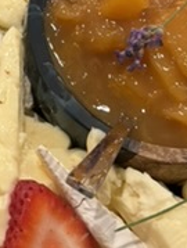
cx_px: -91
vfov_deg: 14.2
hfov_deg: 10.5
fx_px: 983
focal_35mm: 137
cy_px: 10
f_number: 1.78
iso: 200
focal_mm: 6.76
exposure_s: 1/60
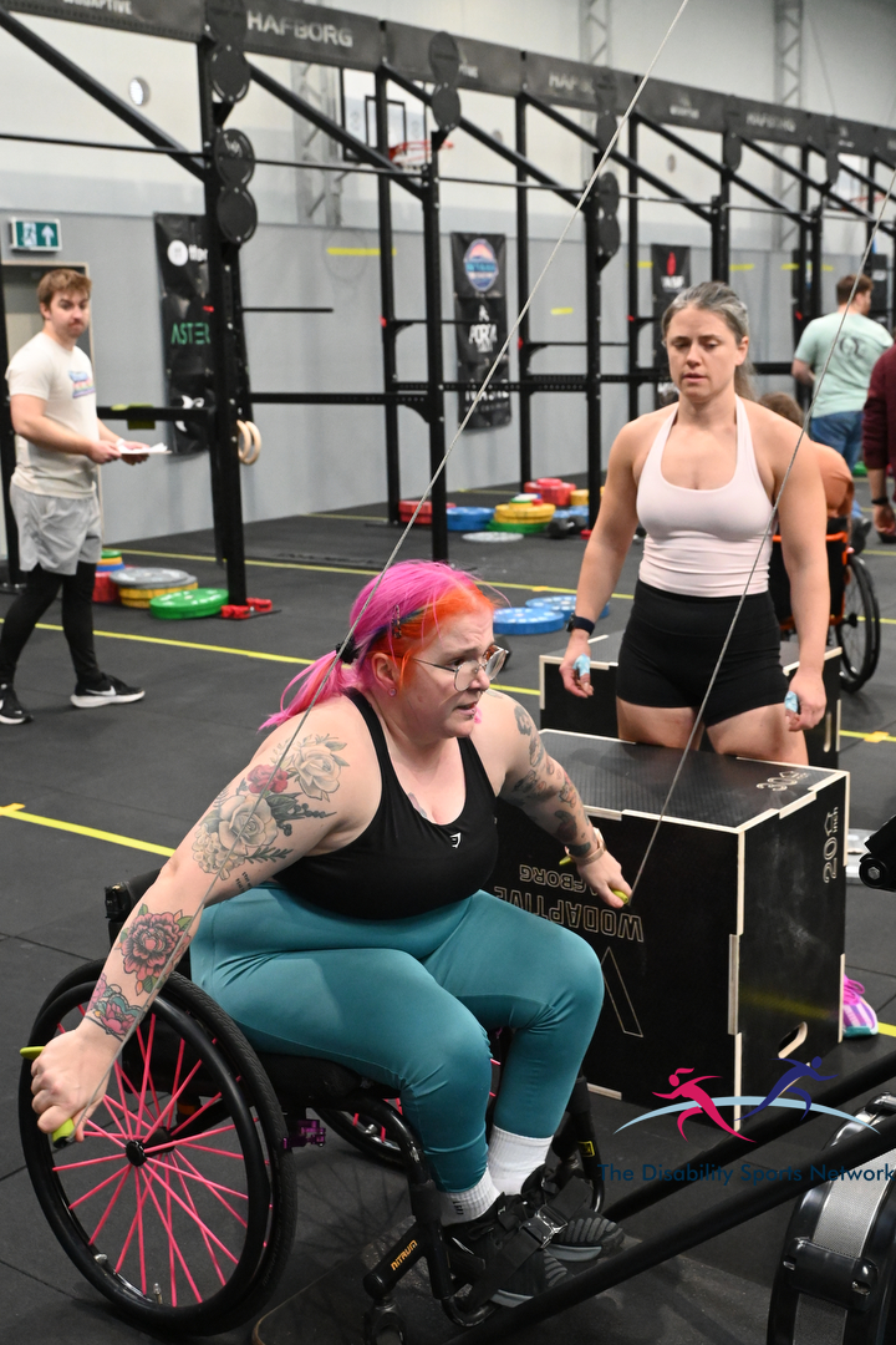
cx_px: 448
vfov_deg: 46.4
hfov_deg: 31.9
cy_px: 672
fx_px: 1568
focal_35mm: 42
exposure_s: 1/250
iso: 5000
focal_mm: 28
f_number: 5
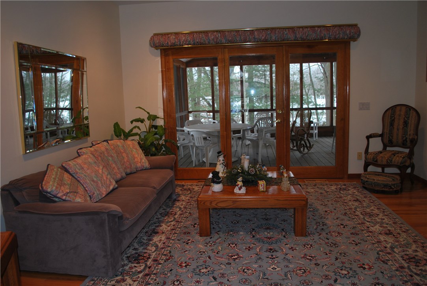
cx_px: 214
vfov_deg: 48.0
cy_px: 143
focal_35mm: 27
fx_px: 320
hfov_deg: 67.3
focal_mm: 18
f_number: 3.5
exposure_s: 1/60
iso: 200
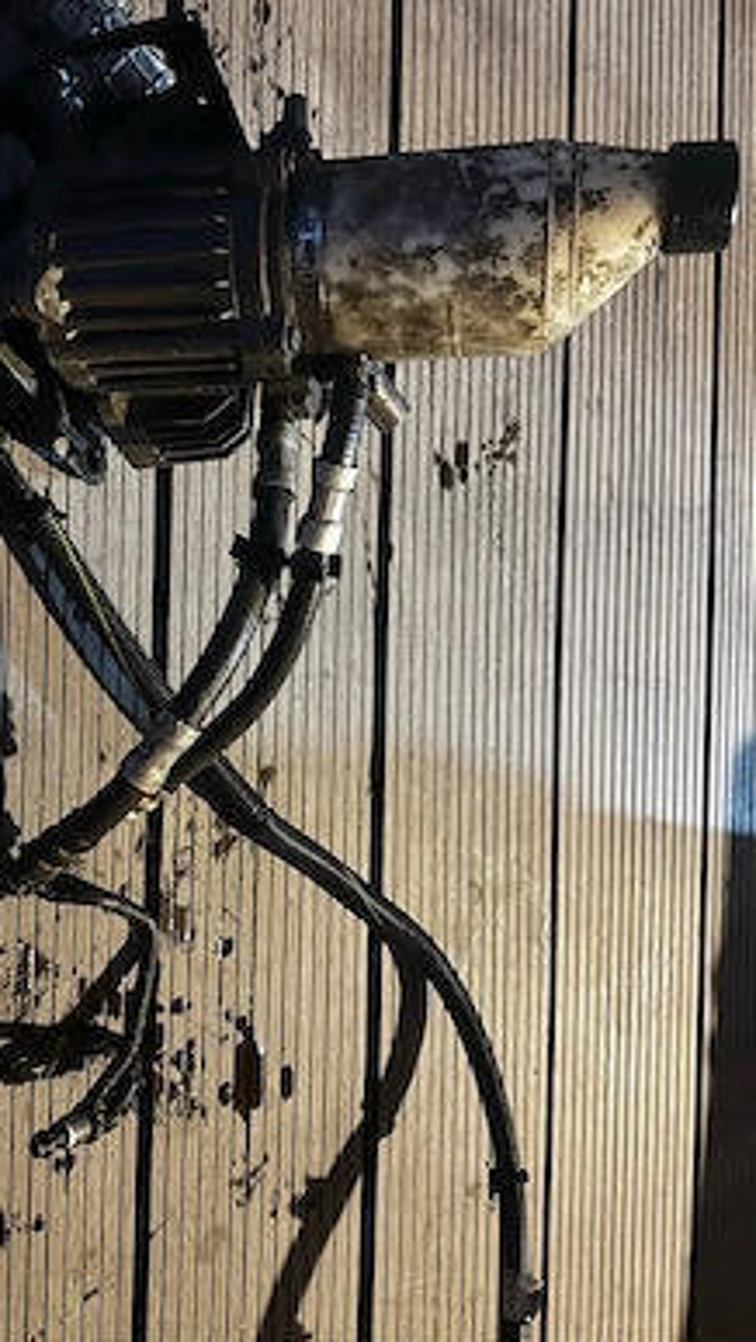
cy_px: 659
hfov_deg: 42.6
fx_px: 961
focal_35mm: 27
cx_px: 277
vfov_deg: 69.8
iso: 2000
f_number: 1.78
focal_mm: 6.86
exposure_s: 1/17
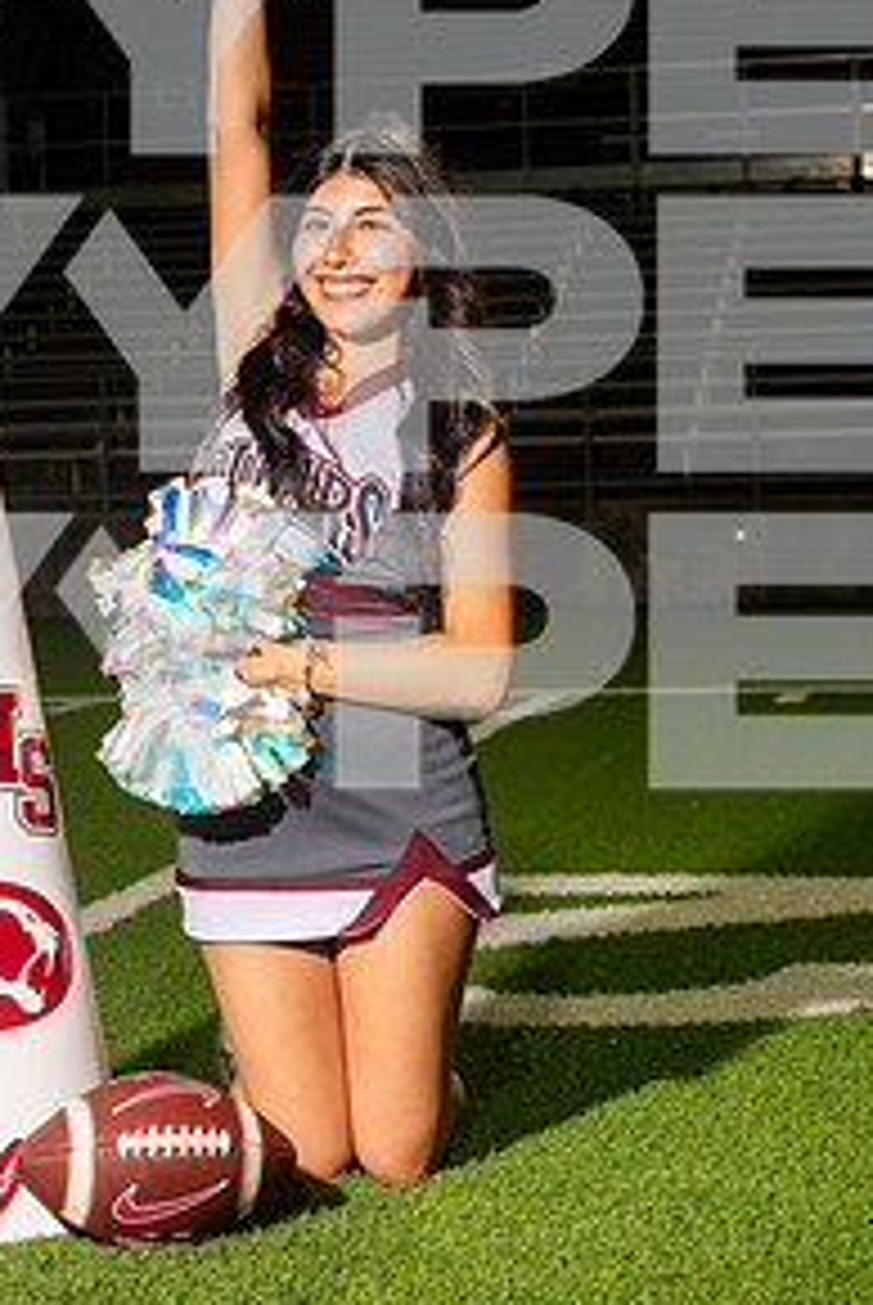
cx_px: 292
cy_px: 338
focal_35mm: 93
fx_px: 3375
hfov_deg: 14.7
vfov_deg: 21.7
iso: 1000
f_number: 7.1
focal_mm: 60
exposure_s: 1/400
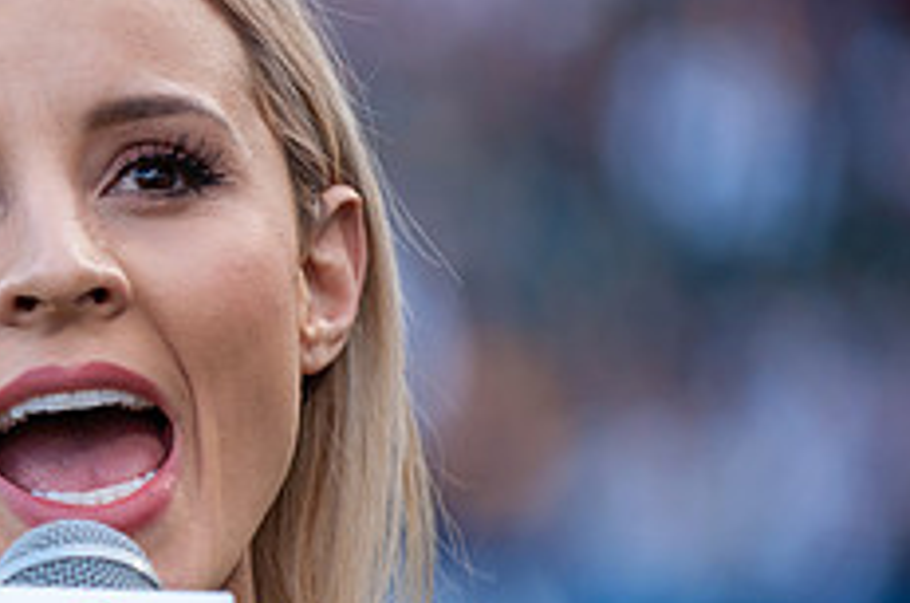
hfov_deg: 5.3
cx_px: -213
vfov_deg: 3.5
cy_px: 504
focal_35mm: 390
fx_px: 9838
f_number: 2.8
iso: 250
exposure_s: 1/400
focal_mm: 155
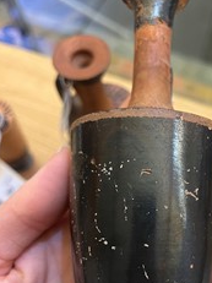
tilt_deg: -67.4
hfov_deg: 31.2
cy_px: 211
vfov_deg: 40.9
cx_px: 173
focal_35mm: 45
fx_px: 368
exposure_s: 1/50
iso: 160
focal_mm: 5.1
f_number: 1.6
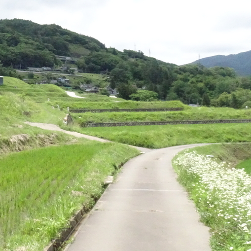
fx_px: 410
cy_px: 67
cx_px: 30
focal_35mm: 50
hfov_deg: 32.5
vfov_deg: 33.4
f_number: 8
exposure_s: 1/2000
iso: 1600
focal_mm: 4.1
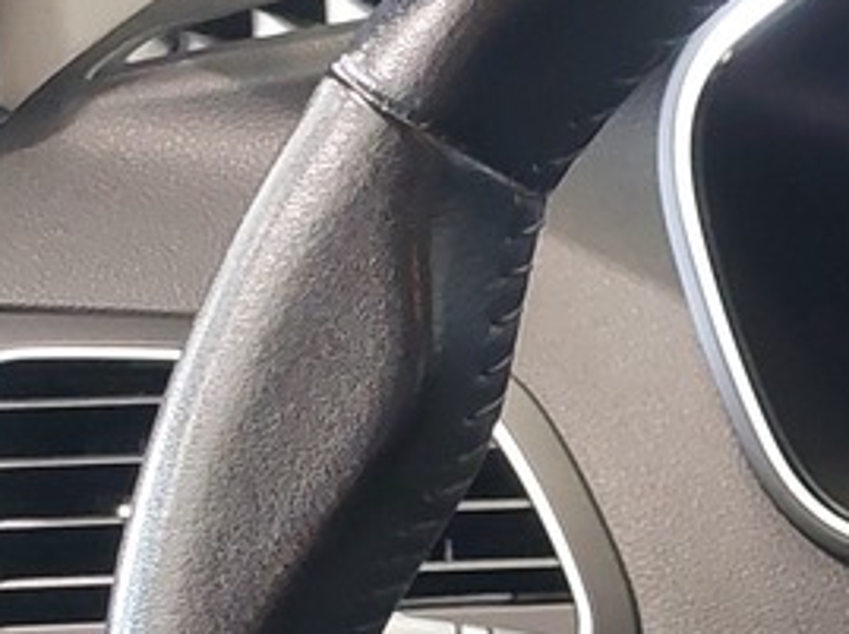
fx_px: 3282
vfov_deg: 10.5
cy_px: 1031
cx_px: 1982
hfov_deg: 12.1
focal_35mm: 134
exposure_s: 1/25
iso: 400
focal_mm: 5.23
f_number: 1.8
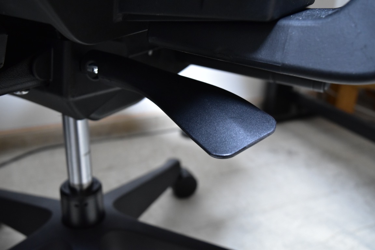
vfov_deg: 36.9
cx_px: 188
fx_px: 375
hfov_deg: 53.1
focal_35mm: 36
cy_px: 125
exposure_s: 1/15
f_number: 5.6
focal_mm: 24
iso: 1600
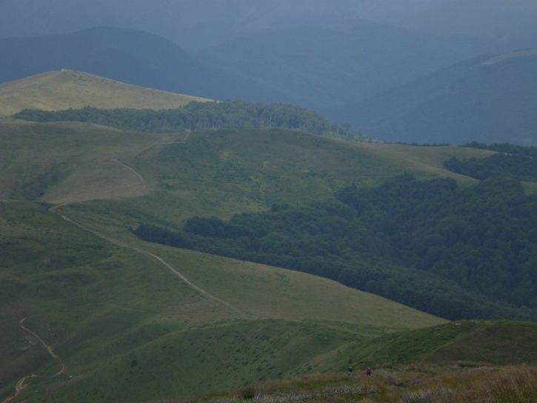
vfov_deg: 11.6
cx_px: 268
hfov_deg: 15.4
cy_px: 202
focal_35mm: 128
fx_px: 1986
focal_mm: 22.8
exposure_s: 1/320
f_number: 5.9
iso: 80
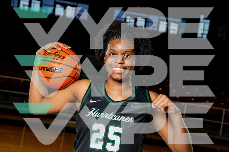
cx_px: 114
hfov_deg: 30.1
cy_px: 76
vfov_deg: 20.3
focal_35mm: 67
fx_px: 426
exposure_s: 1/250
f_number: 5.6
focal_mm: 67
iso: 640
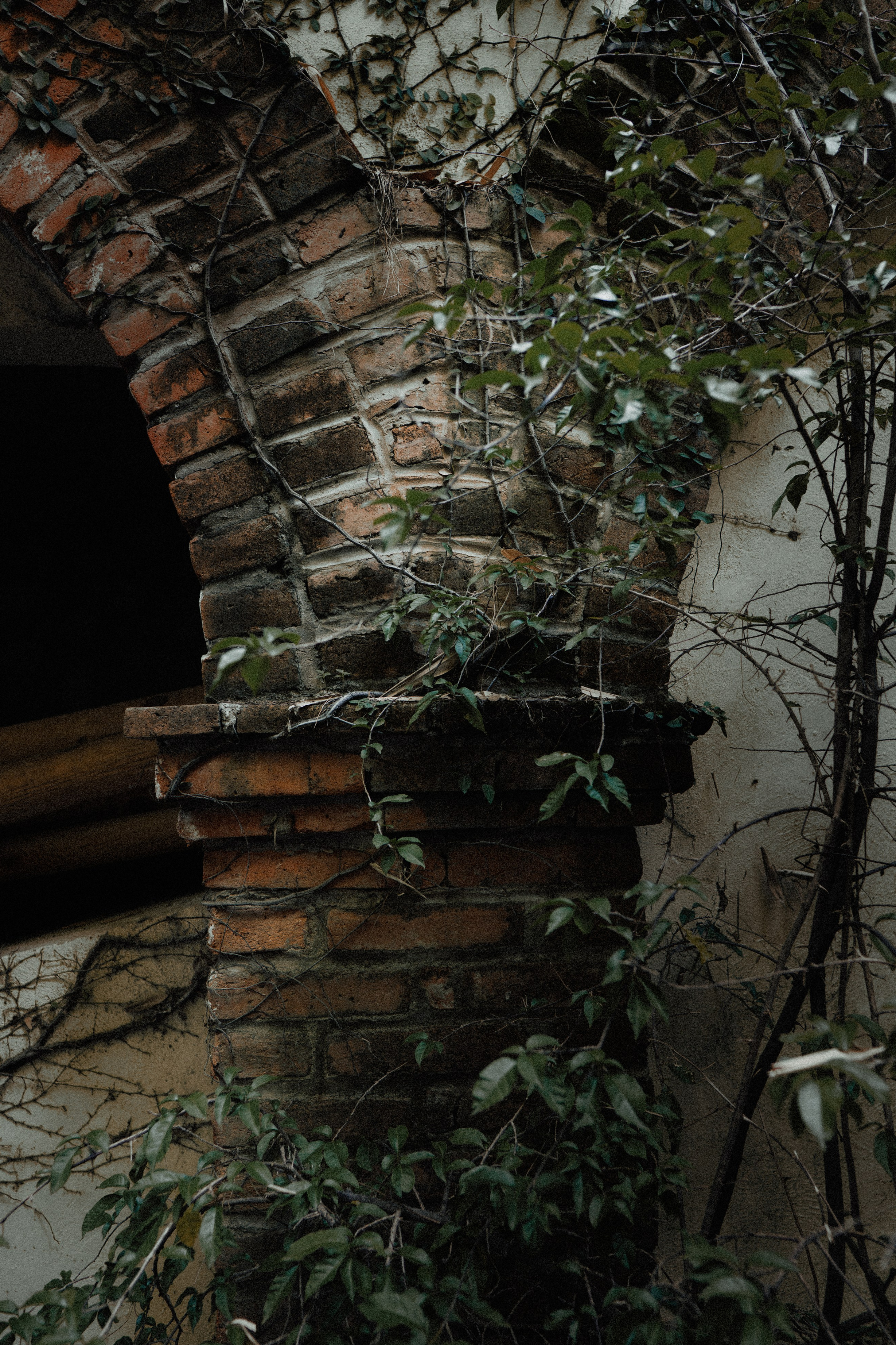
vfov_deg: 71.5
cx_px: 454
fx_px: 933
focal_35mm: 25
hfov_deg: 51.3
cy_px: 685
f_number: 2.2
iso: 200
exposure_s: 1/320
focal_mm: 16
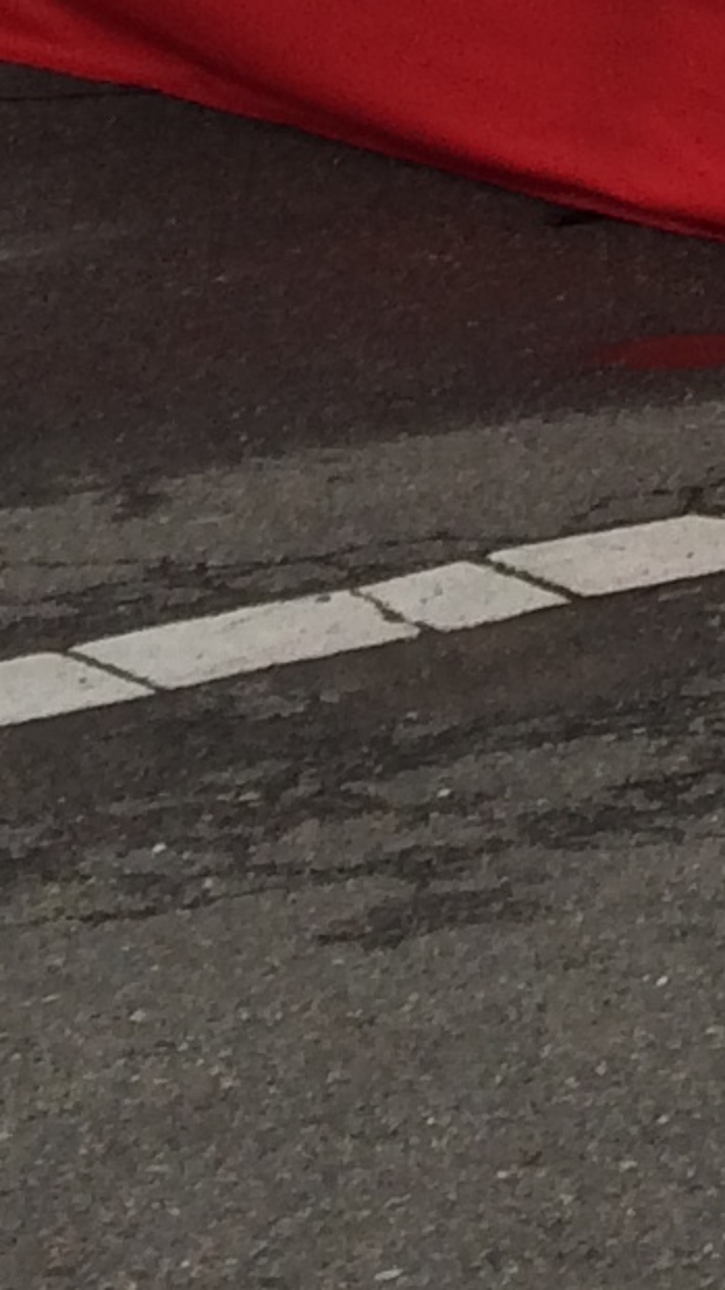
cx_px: 2811
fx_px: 5677
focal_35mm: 166
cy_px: -717
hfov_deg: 6.2
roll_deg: -1.0
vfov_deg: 12.3
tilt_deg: -1.1
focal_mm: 4.15
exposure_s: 1/2053
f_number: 2.2
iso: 32
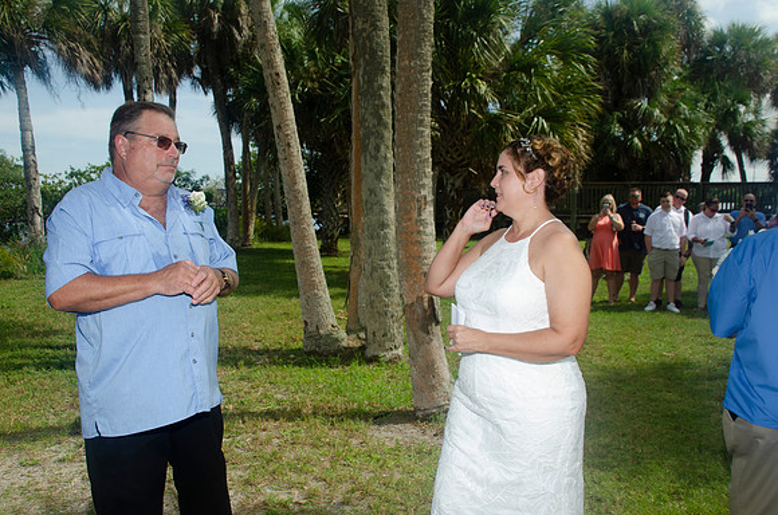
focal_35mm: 36
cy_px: 258
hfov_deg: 53.2
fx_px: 776
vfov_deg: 36.7
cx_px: 389
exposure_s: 1/250
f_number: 9
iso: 100
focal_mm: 24
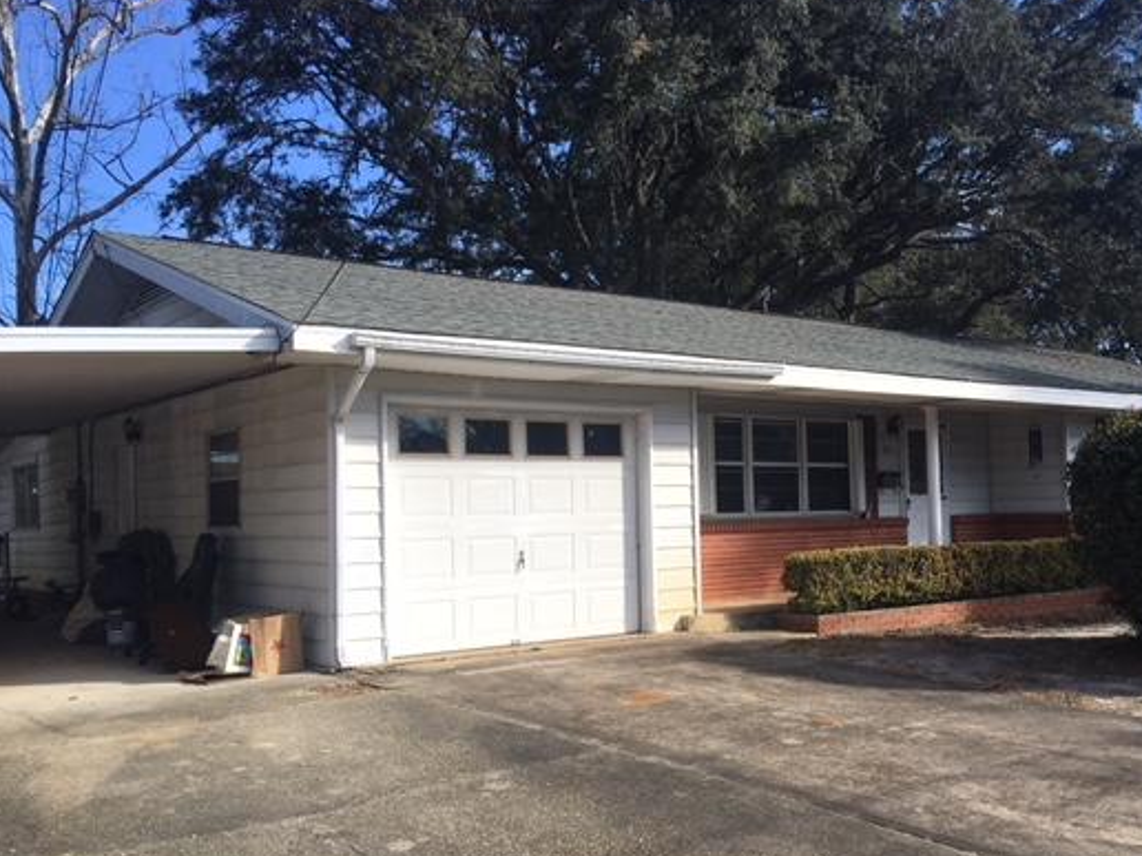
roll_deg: +1.3
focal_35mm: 36
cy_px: 498
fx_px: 1188
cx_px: 671
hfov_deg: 51.1
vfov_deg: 39.5
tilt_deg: +3.0
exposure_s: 1/1350
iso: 25
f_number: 2.2
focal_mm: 4.15
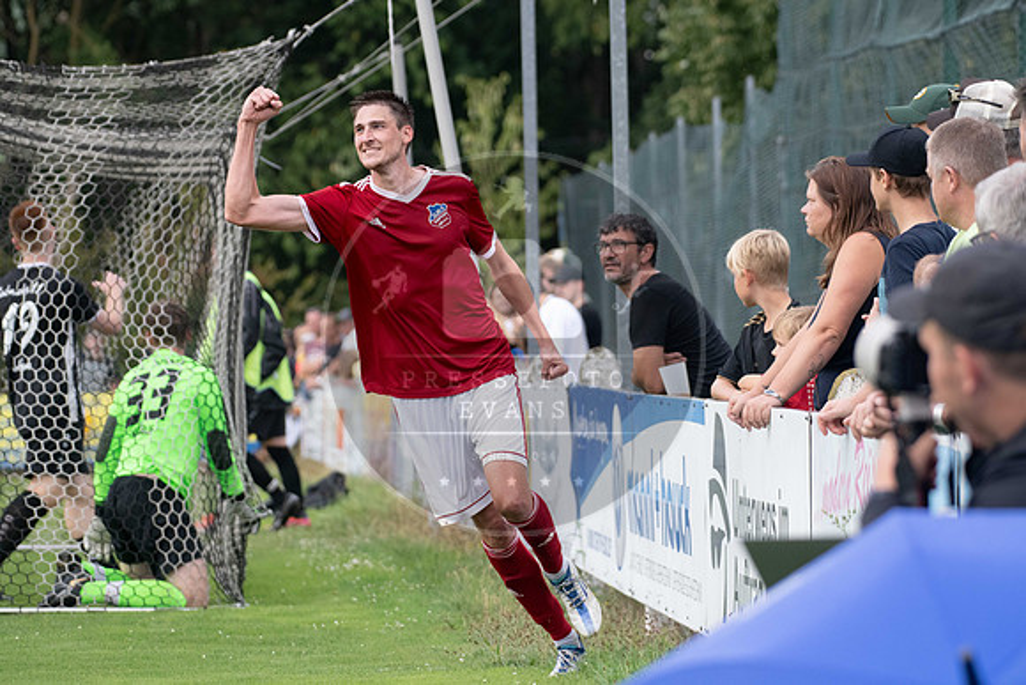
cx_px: 554
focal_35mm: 216
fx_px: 6152
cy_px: 315
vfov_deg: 6.4
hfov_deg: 9.5
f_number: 5.6
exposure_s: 1/1600
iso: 1600
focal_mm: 200
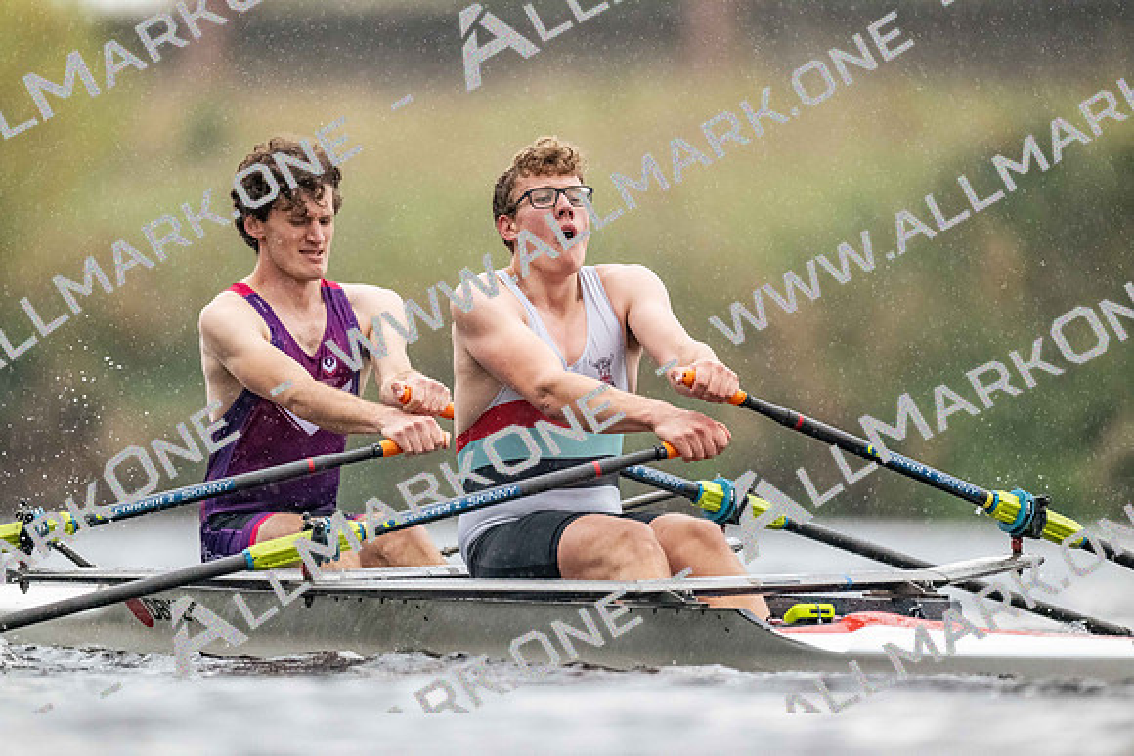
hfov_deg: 3.4
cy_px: 378
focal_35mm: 600
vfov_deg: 2.3
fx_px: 18904
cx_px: 567
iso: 5600
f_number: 4
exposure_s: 1/2500
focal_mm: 600
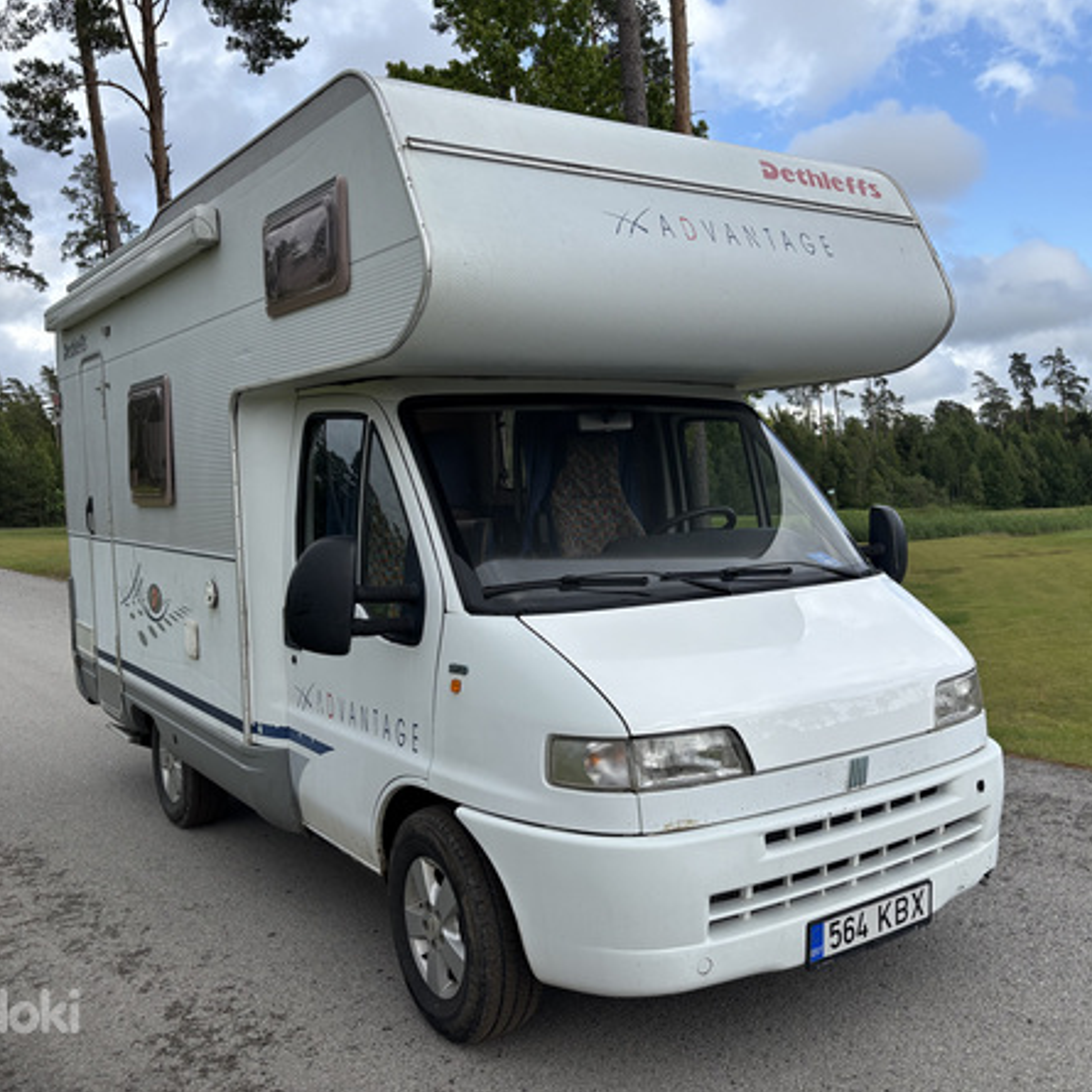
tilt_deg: -2.0
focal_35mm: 31
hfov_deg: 52.5
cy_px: 545
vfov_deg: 52.5
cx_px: 572
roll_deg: +1.4
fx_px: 1106
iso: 50
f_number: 1.6
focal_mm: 5.96
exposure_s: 1/2193
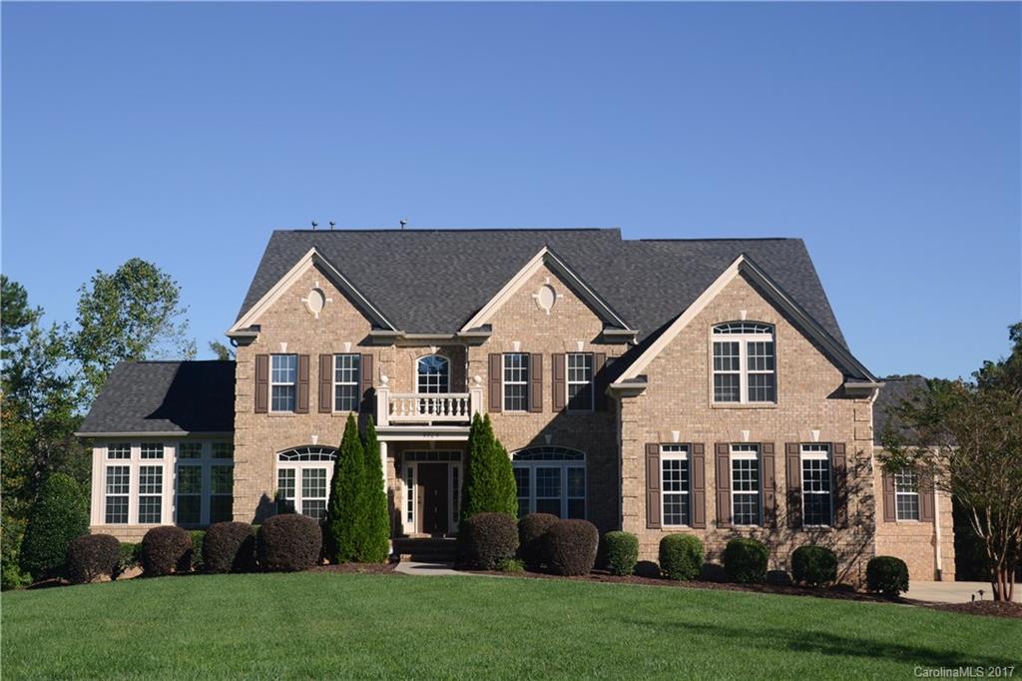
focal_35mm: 46
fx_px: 1320
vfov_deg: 28.9
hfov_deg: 42.3
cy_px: 340
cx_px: 511
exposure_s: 1/320
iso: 100
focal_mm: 31
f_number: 9
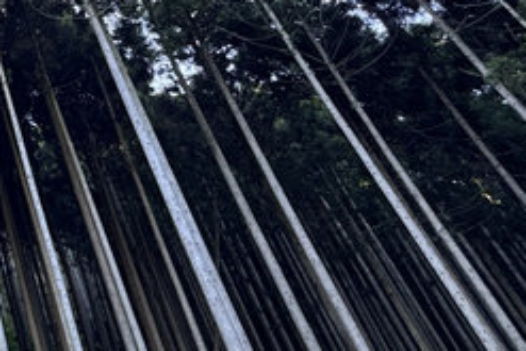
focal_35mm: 53
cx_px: -273
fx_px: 775
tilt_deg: +48.0
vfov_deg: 24.3
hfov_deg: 26.5
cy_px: -10
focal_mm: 2.22
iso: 64
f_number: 2.2
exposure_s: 1/99
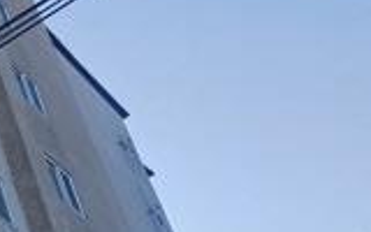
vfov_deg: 18.2
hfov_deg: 19.7
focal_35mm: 69
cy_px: 253
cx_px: -334
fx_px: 698
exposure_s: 1/532
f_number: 2.2
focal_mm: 2.2
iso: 50
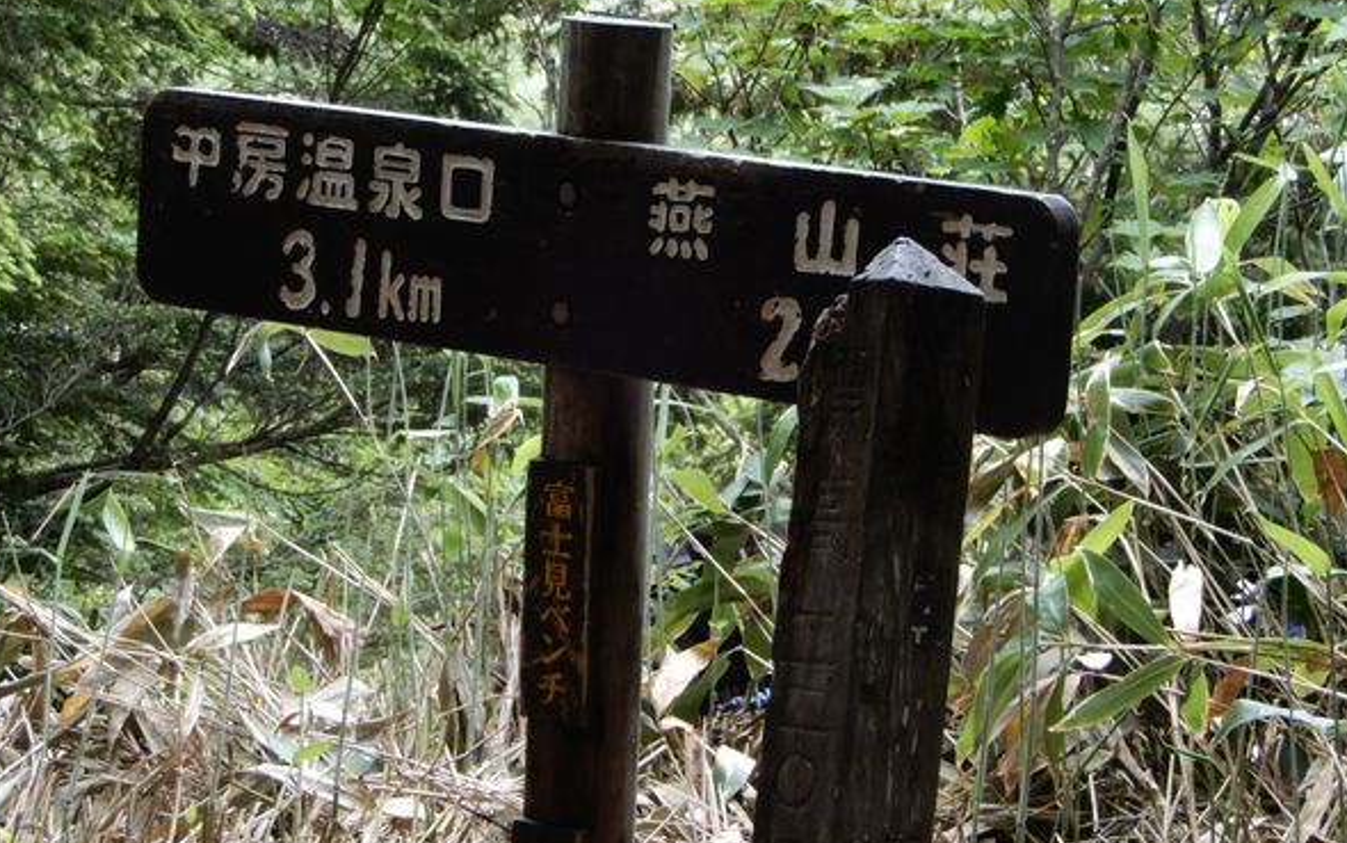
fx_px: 4847
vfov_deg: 9.9
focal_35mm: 132
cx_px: 623
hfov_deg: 15.8
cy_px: 310
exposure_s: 1/60
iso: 200
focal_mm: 18.7
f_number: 5
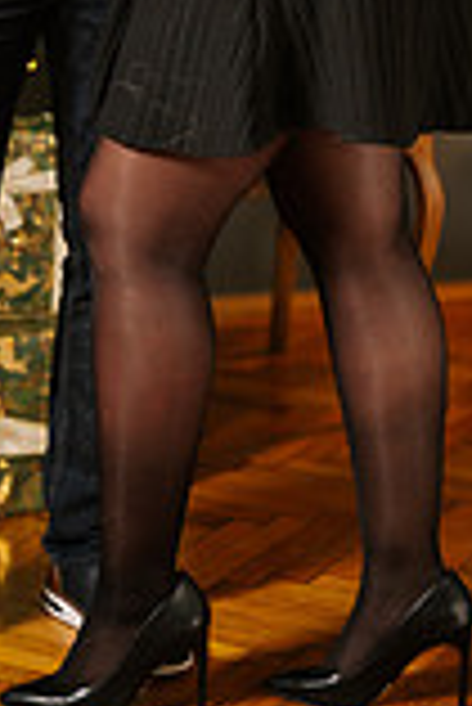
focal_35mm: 149
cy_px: -234
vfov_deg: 13.2
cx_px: 151
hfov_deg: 9.2
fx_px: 2924
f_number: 3.5
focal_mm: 52
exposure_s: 1/200
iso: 800
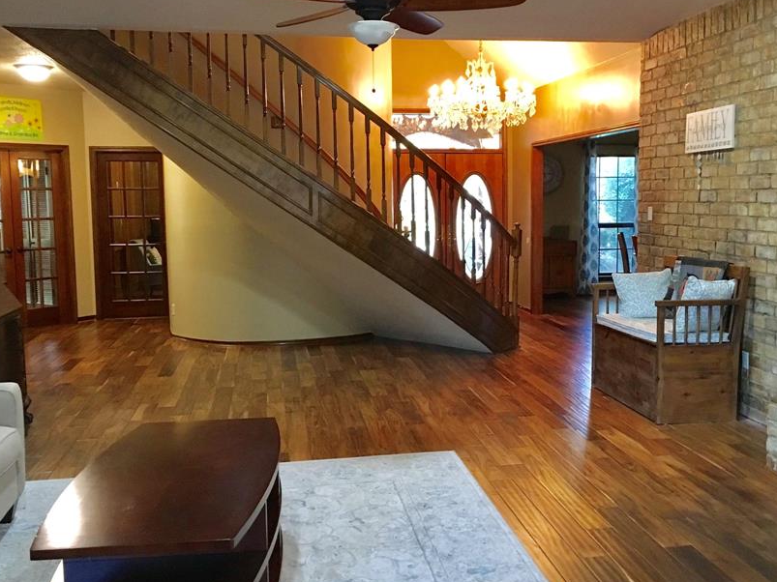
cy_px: 270
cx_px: 425
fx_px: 830
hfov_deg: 50.1
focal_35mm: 37
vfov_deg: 38.6
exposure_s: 1/30
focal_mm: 4.15
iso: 200
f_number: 2.2
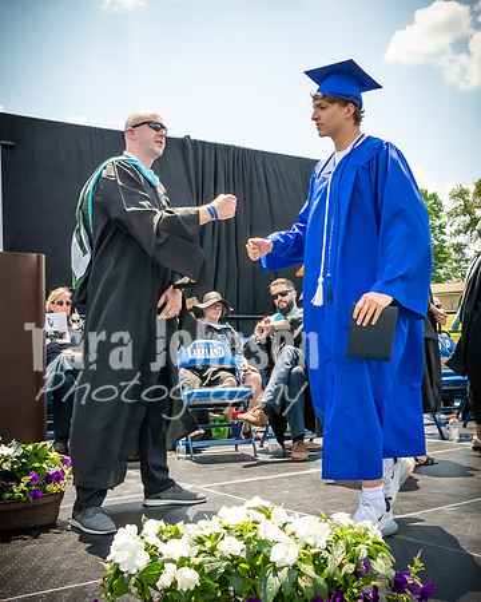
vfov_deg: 41.6
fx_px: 791
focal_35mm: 44
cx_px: 266
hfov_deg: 33.8
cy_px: 301
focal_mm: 19
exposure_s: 1/800
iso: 200
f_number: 7.1
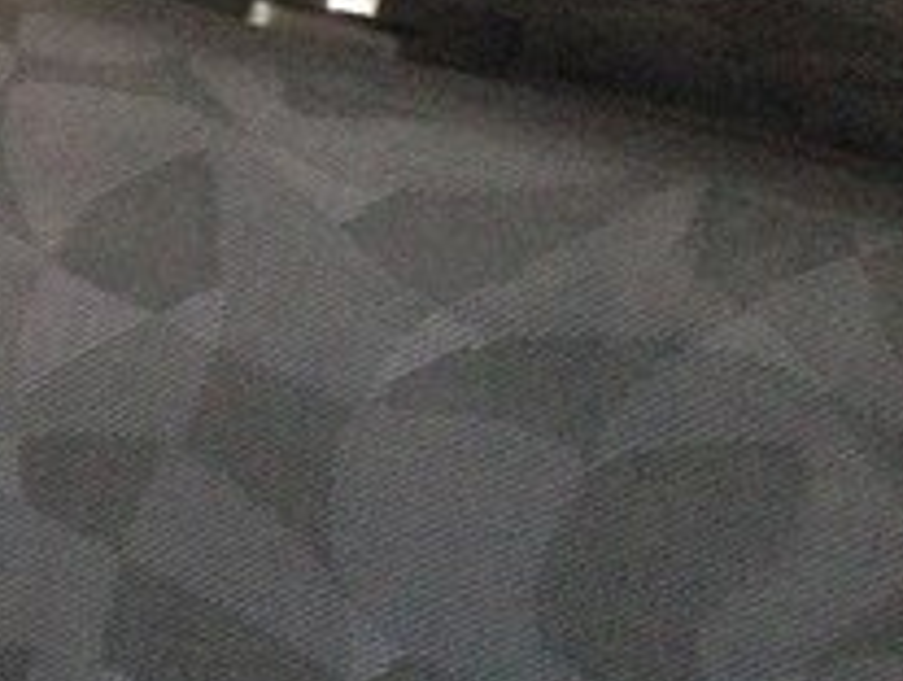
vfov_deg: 13.7
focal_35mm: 105
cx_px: -310
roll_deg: -1.2
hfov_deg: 17.4
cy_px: -164
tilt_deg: -23.6
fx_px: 2744
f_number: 2.4
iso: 800
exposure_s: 1/15
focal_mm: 4.12
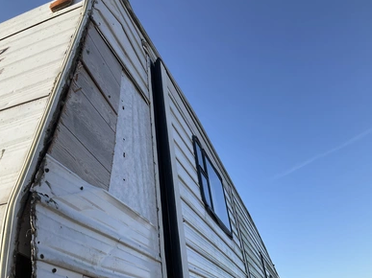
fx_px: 322
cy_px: 140
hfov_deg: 60.0
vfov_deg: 46.8
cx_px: 186
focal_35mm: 30
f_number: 1.8
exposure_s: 1/1121
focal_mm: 3
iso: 25
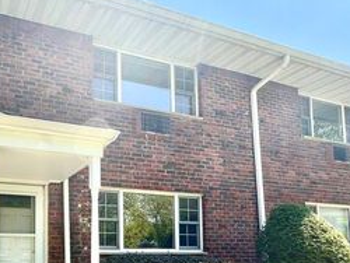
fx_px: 263
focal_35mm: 26
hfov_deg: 59.2
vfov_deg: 48.4
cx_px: 48
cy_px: 229
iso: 32
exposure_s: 1/473
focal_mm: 1.57
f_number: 1.8
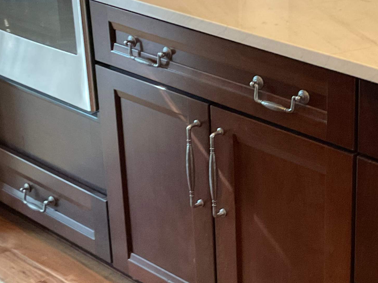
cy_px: 105
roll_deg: -0.6
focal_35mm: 81
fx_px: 885
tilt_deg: -21.5
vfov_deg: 18.2
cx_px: 367
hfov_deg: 23.2
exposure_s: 1/40
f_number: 1.8
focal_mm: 3
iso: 250
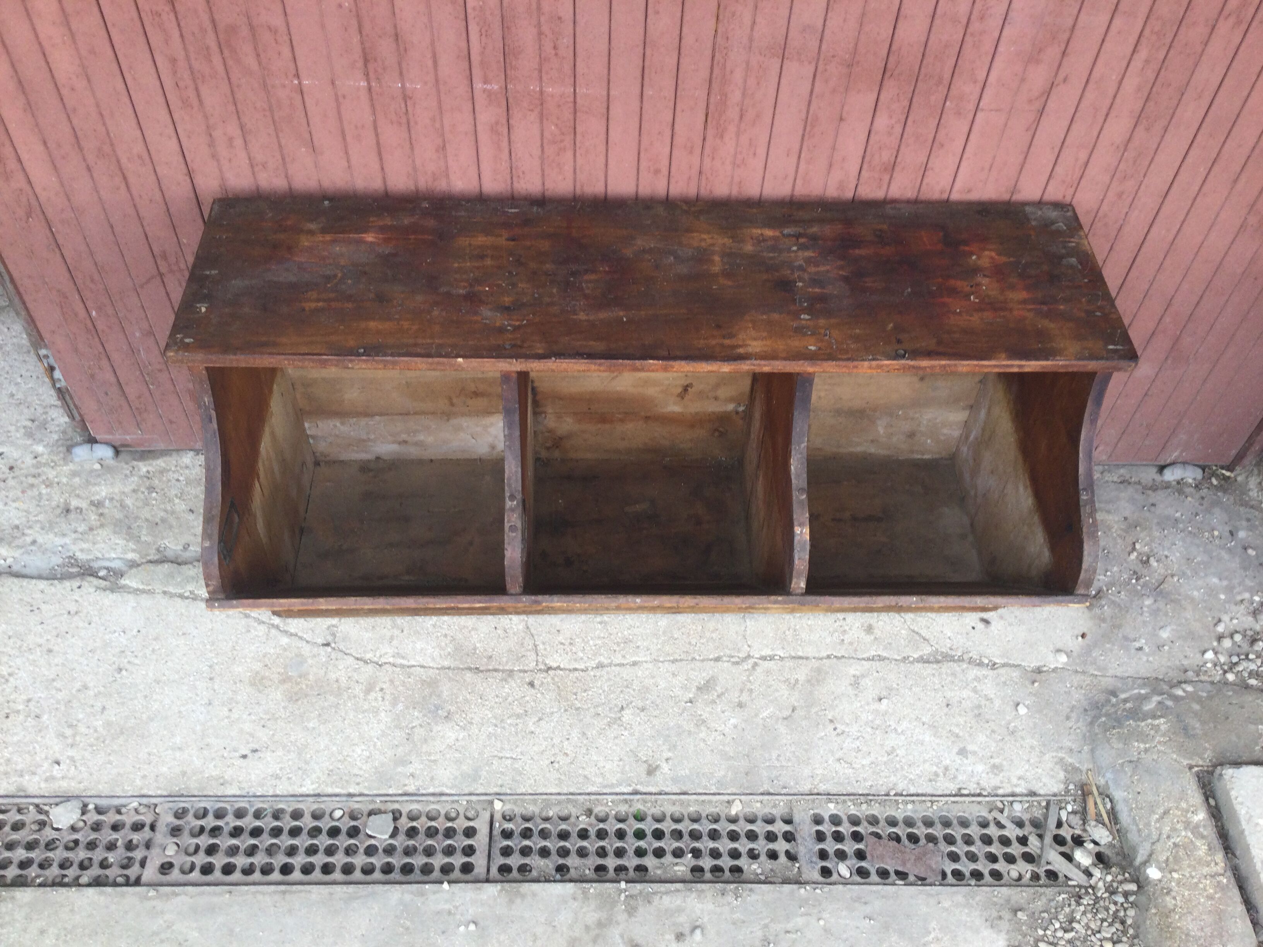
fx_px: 1131
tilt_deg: -53.6
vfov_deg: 45.4
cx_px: 632
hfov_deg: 58.4
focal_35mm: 31
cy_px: 474
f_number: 2.4
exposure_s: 1/100
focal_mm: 3.3
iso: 32
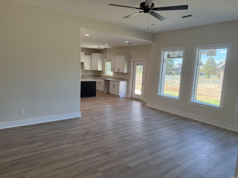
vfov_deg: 56.8
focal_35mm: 24
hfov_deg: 71.6
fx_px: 165
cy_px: 89
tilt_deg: -7.4
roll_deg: -2.4
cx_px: 119
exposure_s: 1/241
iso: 125
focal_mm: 6.76
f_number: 1.78
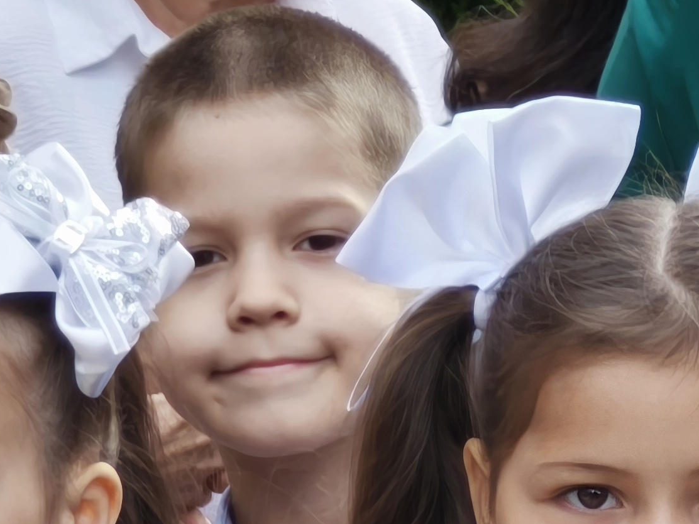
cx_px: 791
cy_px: 910
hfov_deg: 5.4
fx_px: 7411
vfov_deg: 4.0
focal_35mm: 367
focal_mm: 7.1
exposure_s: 1/99.9
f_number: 1.9
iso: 50
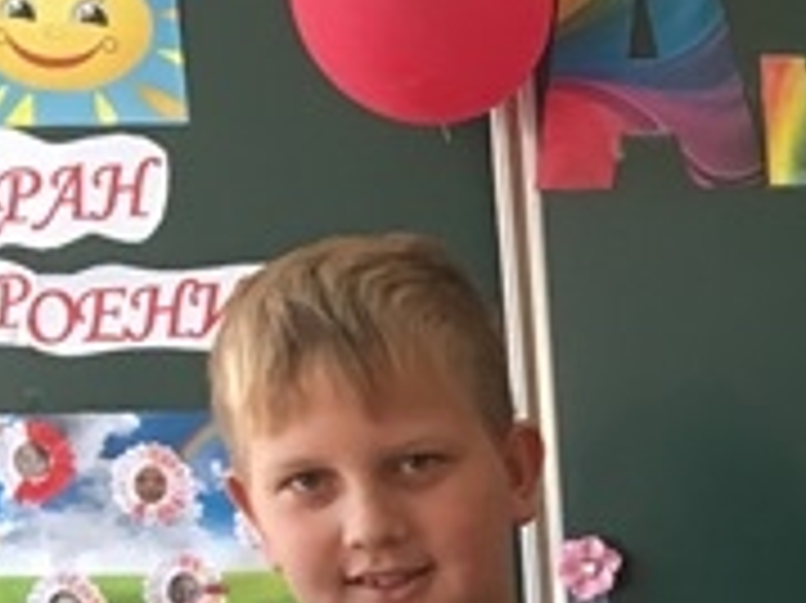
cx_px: 1454
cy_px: 1053
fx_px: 3863
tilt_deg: -11.3
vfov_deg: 8.6
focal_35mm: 166
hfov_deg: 11.1
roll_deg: +0.9
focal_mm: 4.15
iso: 32
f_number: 2.2
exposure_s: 1/33
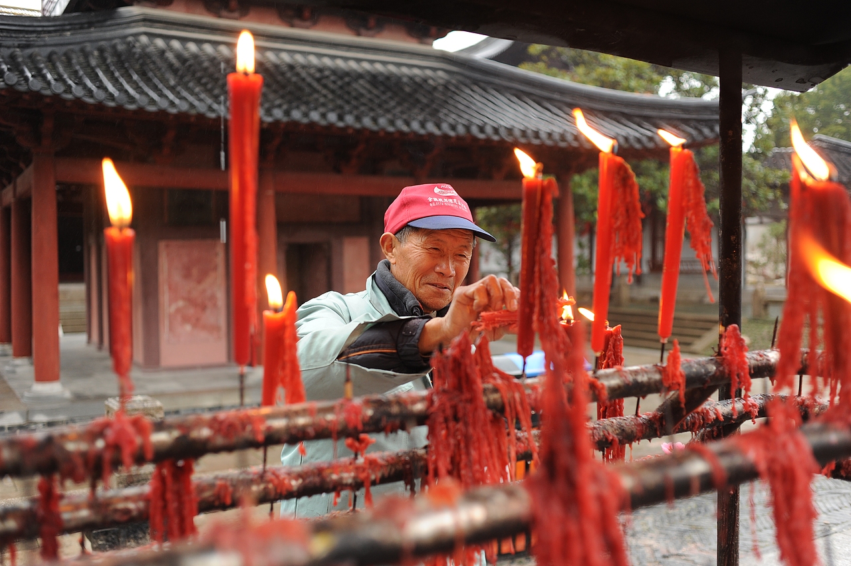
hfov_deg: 54.5
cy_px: 283
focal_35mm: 35
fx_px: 827
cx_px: 426
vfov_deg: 37.8
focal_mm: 35
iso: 500
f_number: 3.2
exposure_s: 1/80
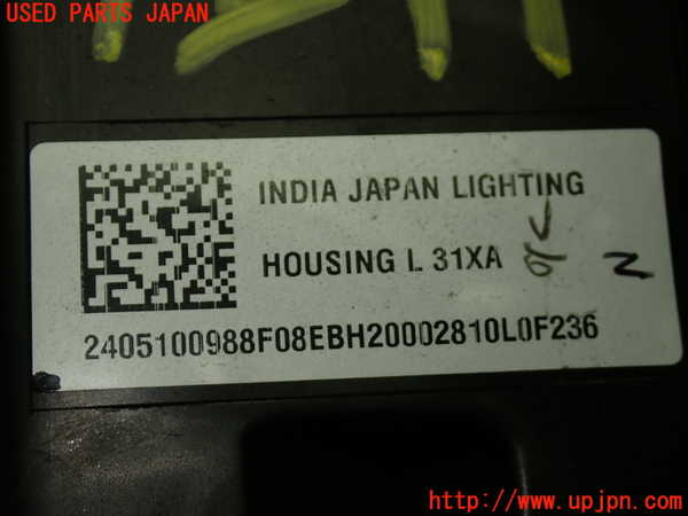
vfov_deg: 21.9
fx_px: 1332
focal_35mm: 67
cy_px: 258
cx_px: 344
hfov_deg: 29.0
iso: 160
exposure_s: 1/125
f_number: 3.8
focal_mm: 11.88
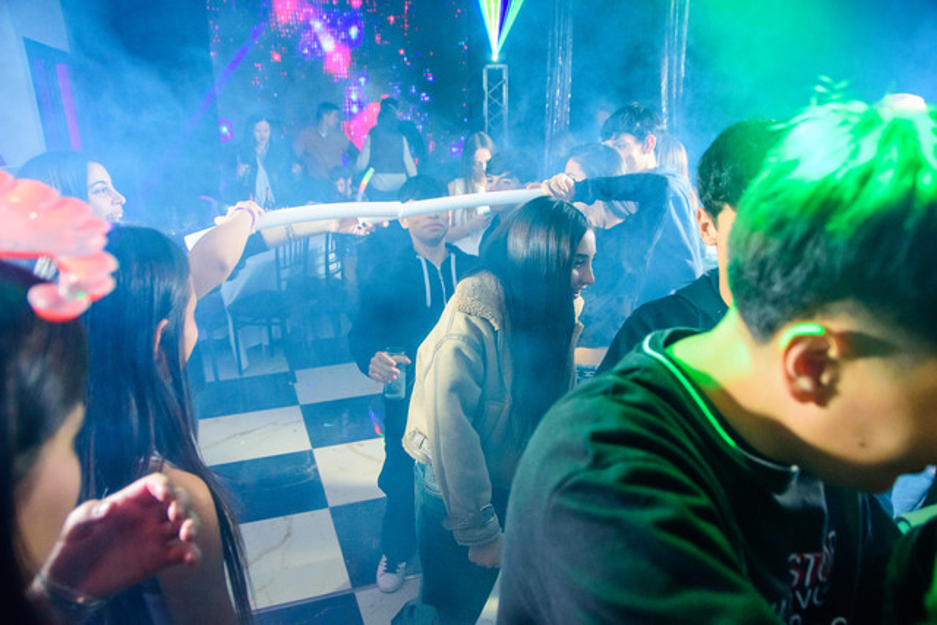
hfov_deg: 70.4
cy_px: 312
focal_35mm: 26
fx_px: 664
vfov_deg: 50.4
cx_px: 468
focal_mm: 17
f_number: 2.8
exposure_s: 1/160
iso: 2500
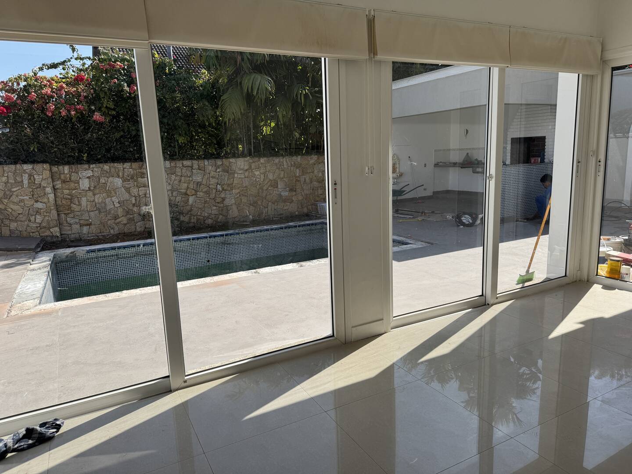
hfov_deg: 71.6
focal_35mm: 24
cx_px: 316
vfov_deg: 56.8
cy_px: 237
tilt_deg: -10.2
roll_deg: +2.4
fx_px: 438
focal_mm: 6.76
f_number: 1.78
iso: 80
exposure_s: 1/3802
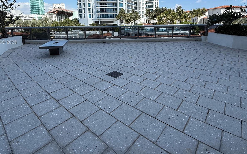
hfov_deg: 85.0
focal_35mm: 20
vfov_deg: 57.3
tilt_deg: -10.0
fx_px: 135
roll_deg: +0.7
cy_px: 43
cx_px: 117
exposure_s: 1/1235
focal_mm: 2.22
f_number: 2.2
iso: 50
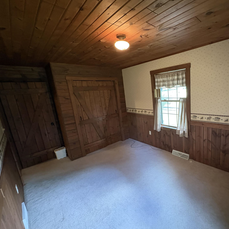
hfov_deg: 80.8
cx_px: 155
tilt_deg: -11.4
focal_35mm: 17
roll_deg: +3.6
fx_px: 127
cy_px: 116
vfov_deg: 84.0
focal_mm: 2.22
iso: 1000
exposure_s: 1/40
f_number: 2.2
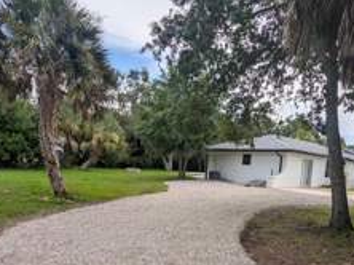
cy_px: 208
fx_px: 266
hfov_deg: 67.2
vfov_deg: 50.1
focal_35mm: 26
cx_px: 193
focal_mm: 2.02
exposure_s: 1/2882
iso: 48
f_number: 1.7
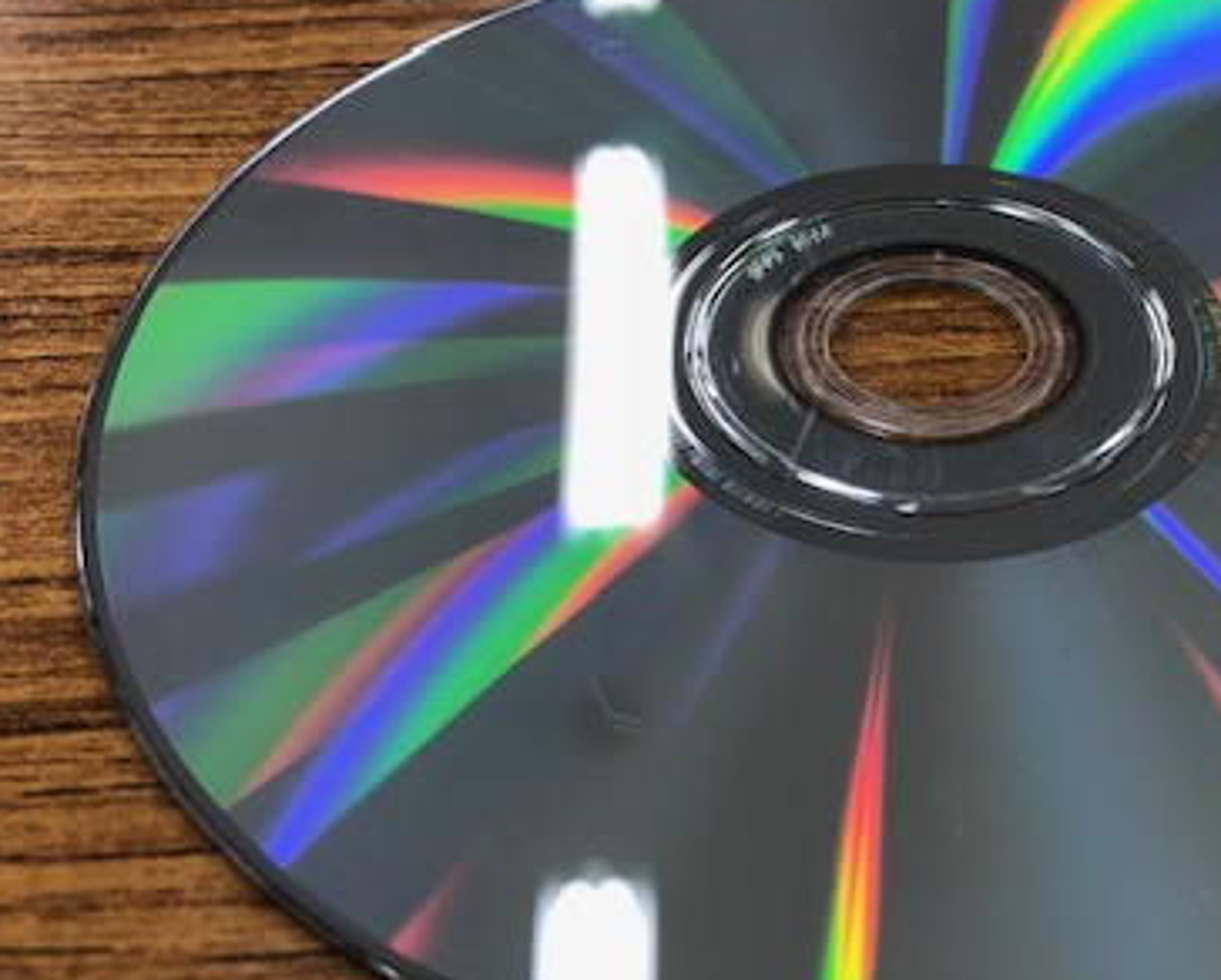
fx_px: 1736
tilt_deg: -44.3
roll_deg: +0.3
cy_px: 460
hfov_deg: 38.0
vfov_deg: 31.5
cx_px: 882
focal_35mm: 48
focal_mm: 4
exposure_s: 1/50
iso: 32
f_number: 1.8
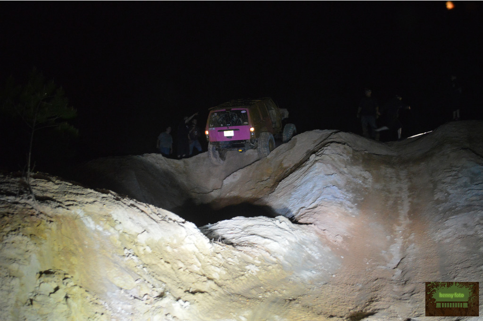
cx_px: 242
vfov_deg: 39.9
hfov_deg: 57.3
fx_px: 442
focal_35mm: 33
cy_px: 160
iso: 500
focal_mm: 22
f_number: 4
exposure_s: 1/60
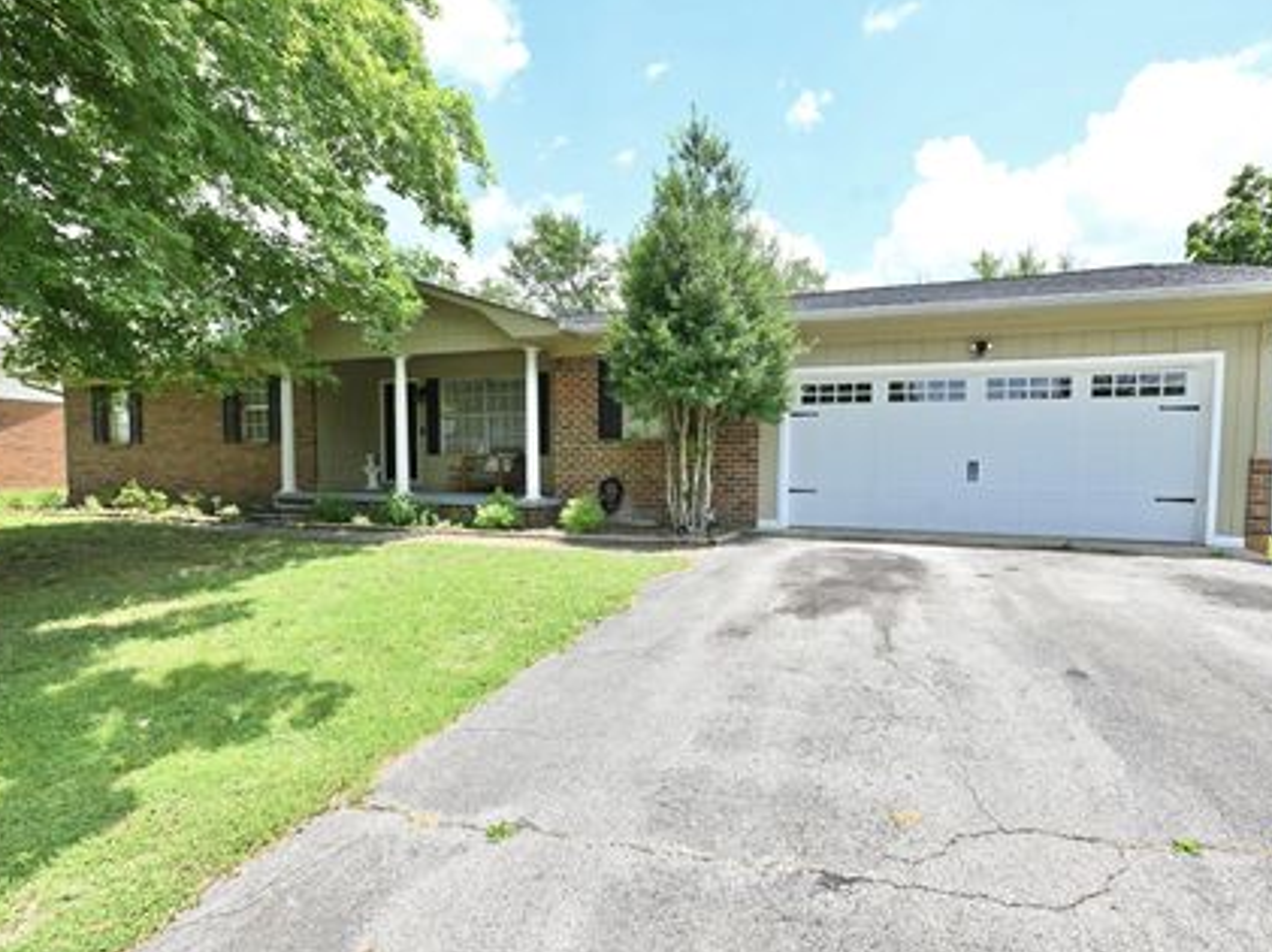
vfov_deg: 76.0
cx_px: 710
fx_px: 608
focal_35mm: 17
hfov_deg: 92.1
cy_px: 494
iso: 100
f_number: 6.3
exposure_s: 1/160
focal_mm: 14.5
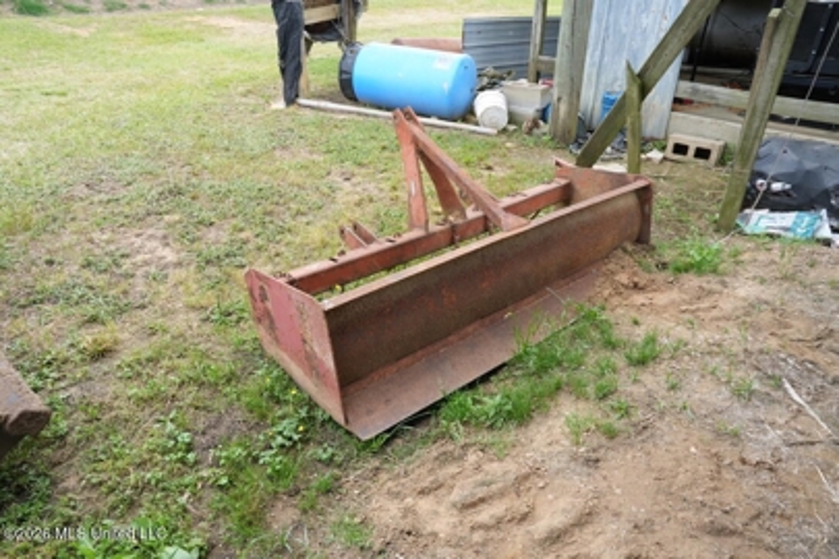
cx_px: 420
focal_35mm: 24
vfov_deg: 53.1
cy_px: 280
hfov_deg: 73.7
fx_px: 559
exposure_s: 1/40
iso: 320
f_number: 11
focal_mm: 24
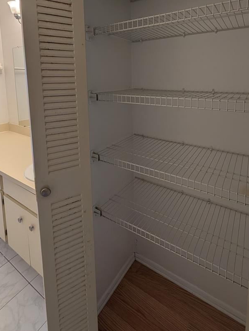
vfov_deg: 83.6
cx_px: 135
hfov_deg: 71.6
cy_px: 102
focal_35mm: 18
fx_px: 172
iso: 63
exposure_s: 1/120
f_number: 1.7
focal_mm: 2.02
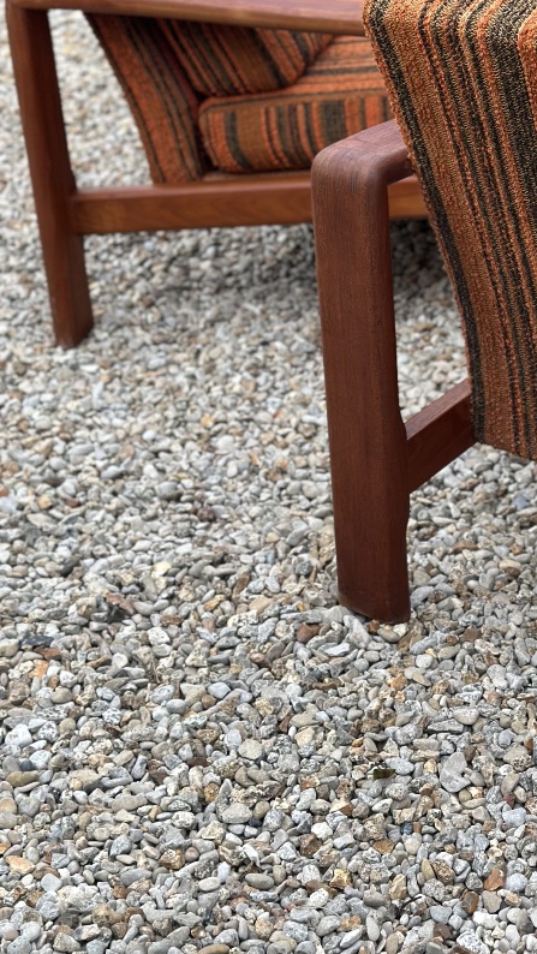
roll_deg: +1.2
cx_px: 532
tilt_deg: -21.5
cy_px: 263
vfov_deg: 26.6
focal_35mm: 79
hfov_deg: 15.0
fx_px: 1999
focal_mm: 6.86
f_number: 1.78
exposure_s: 1/529
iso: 80
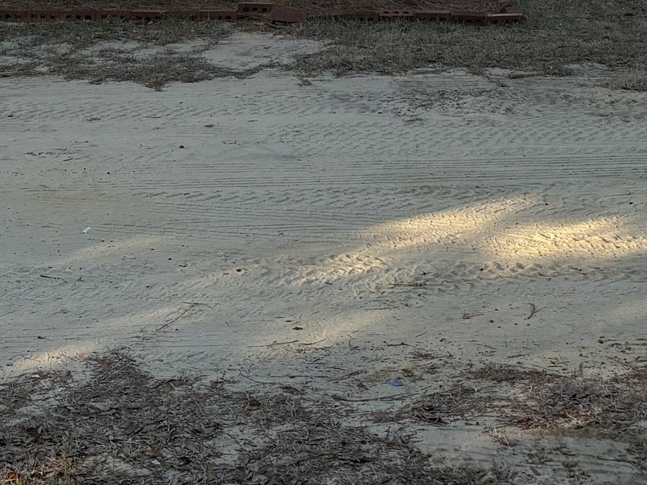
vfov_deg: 14.2
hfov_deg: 20.6
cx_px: 221
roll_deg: +0.3
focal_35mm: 95
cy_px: -305
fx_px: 1776
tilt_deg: +0.5
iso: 50
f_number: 1.6
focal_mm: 5.96
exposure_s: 1/1667
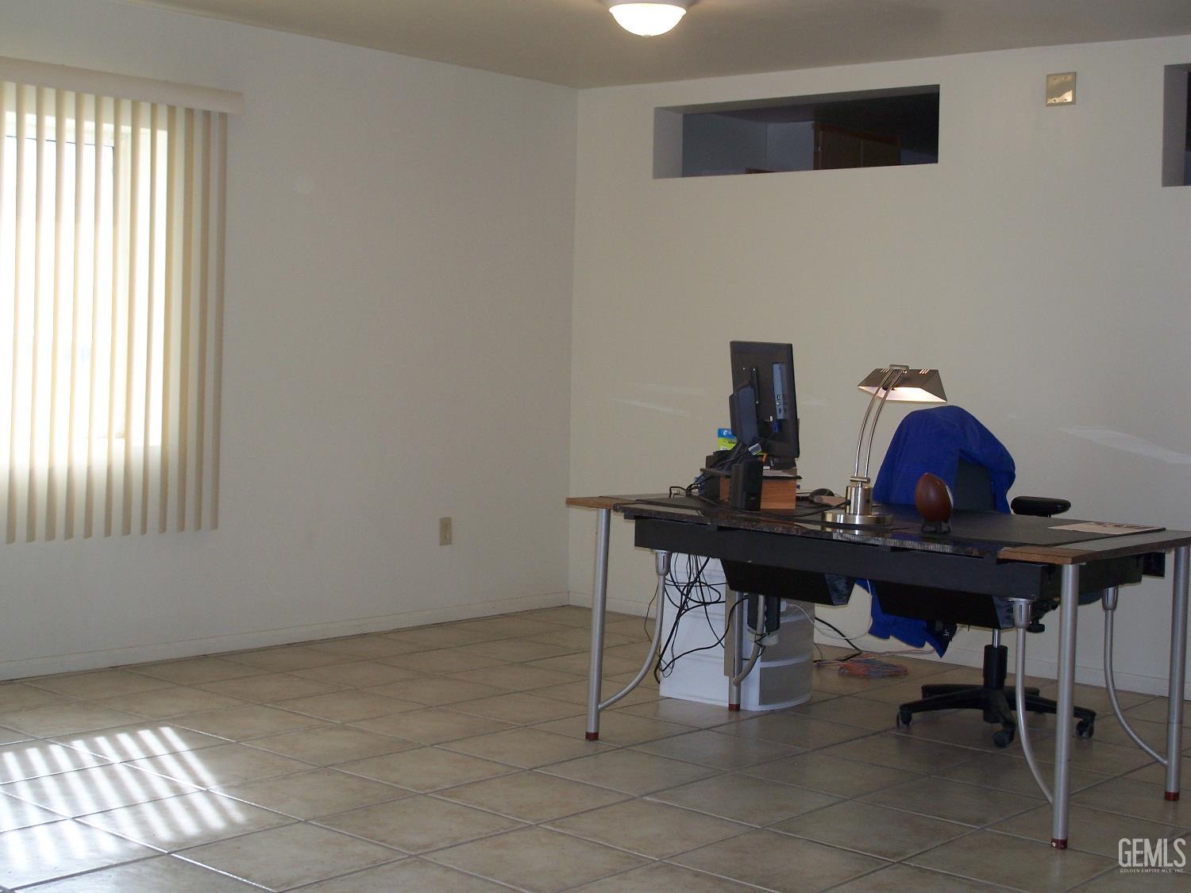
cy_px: 446
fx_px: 1755
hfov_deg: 37.5
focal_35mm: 51
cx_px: 596
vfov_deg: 28.6
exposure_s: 1/80
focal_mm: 10.7
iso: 125
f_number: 3.2
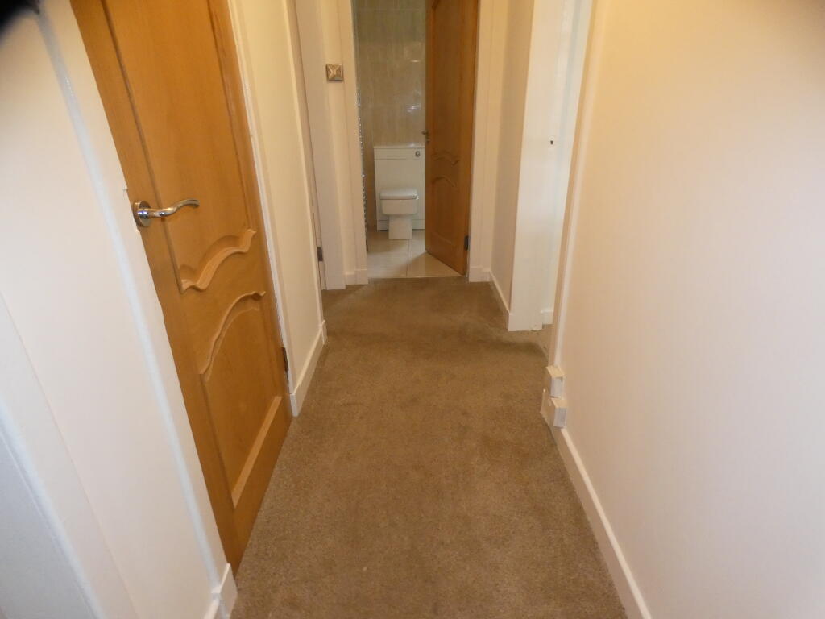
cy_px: 310
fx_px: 477
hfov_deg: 81.7
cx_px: 412
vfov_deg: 66.0
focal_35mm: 20
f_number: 2.8
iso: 800
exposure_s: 1/60
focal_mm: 3.6
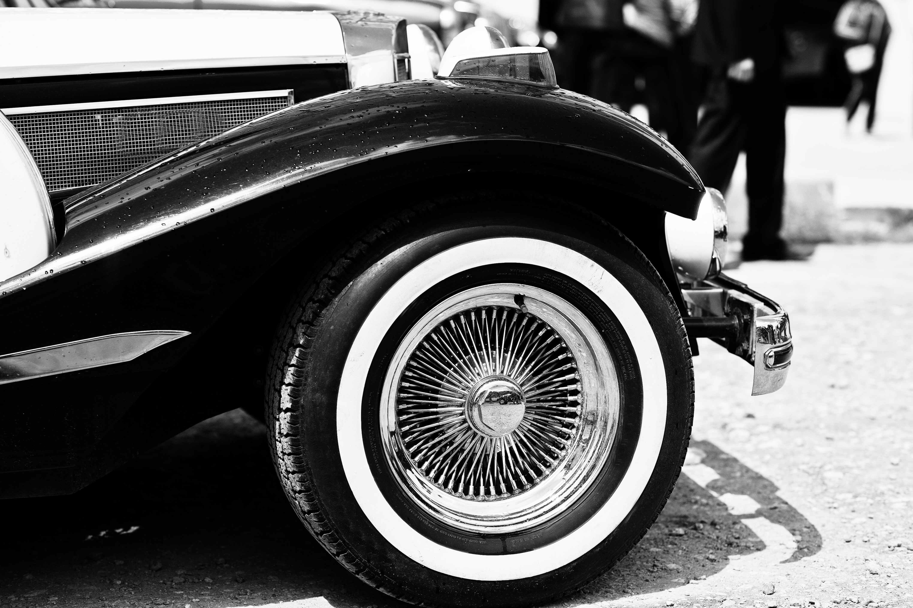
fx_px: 2154
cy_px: 304
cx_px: 456
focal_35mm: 85
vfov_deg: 16.1
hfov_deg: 23.9
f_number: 3.5
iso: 200
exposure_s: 1/4000
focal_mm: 85
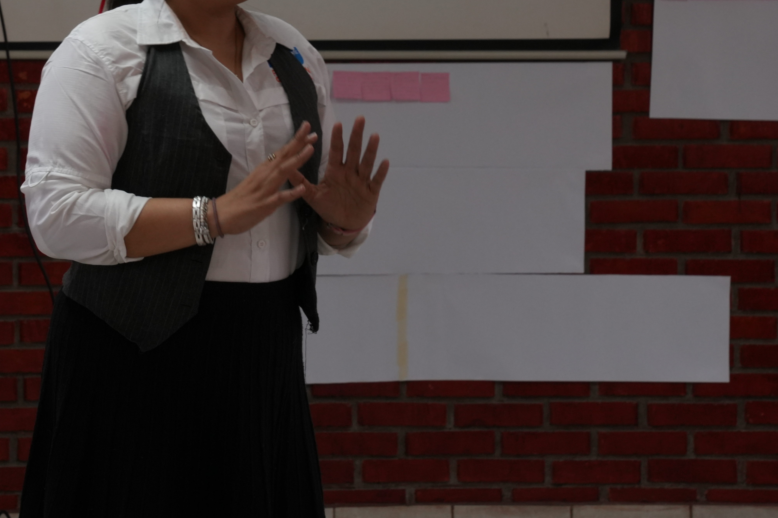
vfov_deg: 11.2
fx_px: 2636
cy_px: 86
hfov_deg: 16.7
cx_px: 156
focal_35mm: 122
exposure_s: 1/60
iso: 1250
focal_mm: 70
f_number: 11
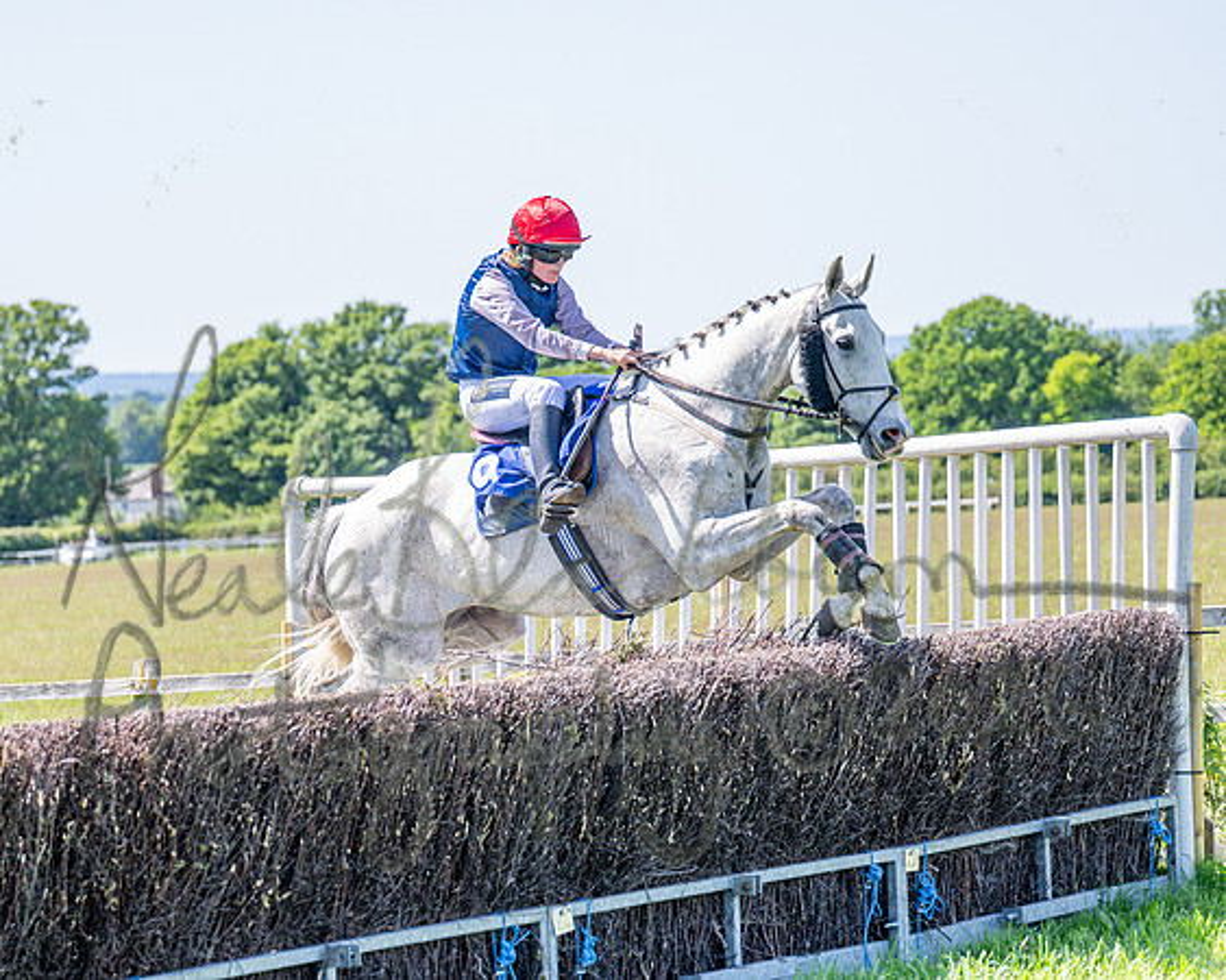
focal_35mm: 130
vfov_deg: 11.9
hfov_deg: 14.9
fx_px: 4700
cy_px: 490
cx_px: 490
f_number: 2.8
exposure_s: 1/1600
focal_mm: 77
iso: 200
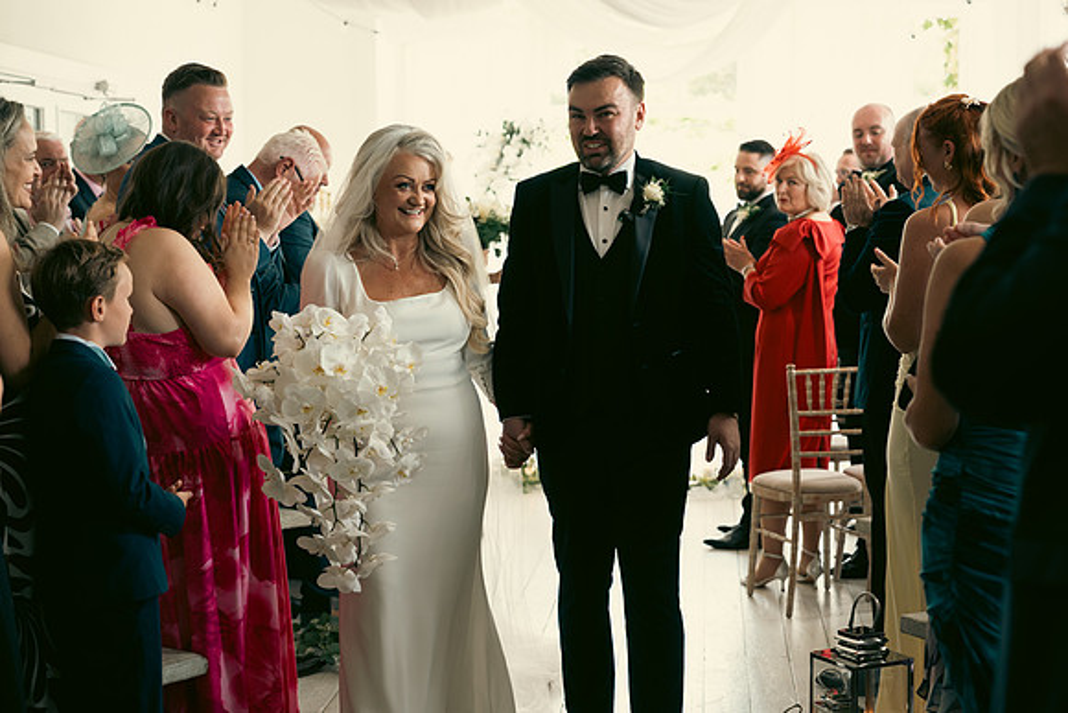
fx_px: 1751
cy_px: 356
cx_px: 534
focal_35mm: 59
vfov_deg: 23.0
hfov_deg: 33.9
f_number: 3.5
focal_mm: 59
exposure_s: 1/160
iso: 500
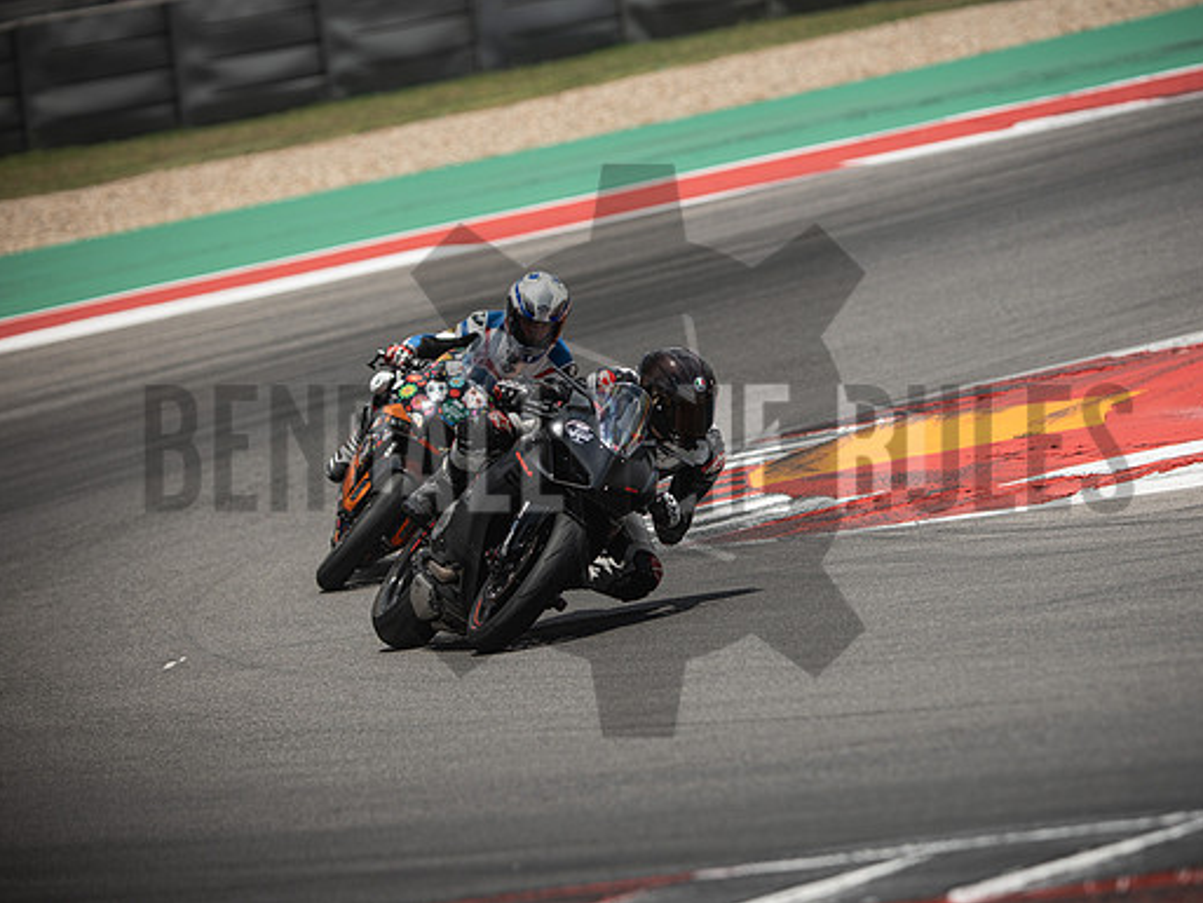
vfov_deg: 4.6
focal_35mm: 326
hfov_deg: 6.1
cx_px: 638
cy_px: 452
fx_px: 11332
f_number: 2.8
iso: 125
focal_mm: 200
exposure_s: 1/2000
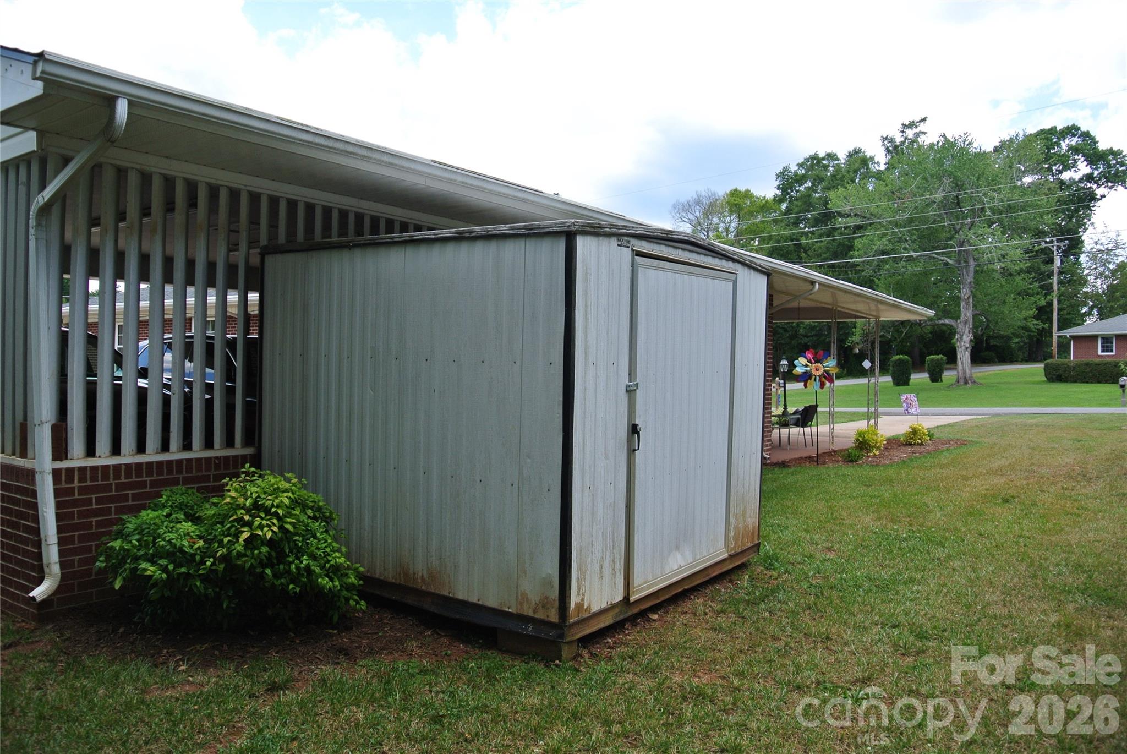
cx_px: 564
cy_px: 377
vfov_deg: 48.0
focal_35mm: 27
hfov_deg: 67.3
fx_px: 846
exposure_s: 1/320
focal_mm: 10
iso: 100
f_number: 4
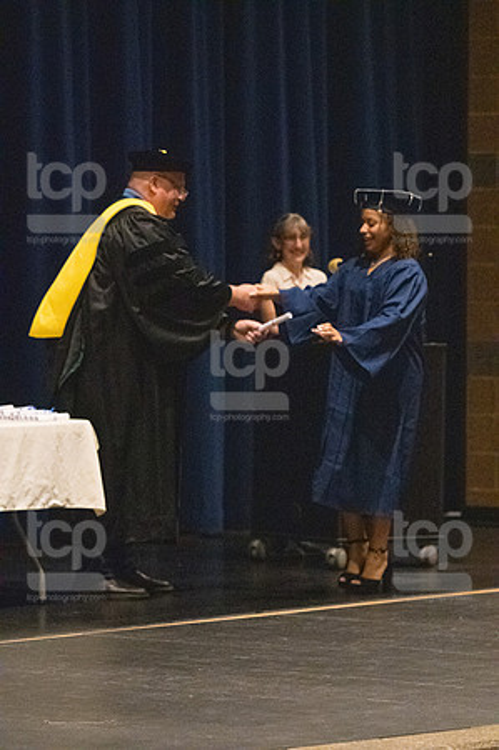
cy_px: 375
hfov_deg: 7.0
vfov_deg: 10.6
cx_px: 250
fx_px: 4063
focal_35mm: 195
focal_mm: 130
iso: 10000
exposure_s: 1/400
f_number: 3.2
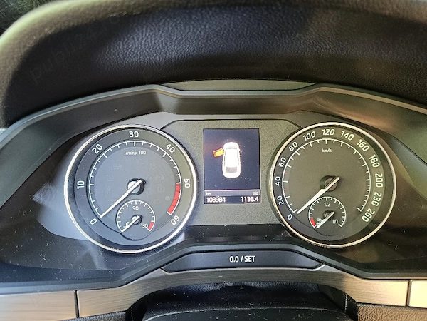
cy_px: 160
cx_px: 214
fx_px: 296
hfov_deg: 71.6
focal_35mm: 24
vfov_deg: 56.8
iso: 617
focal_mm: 5.59
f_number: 1.88
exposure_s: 1/33.3
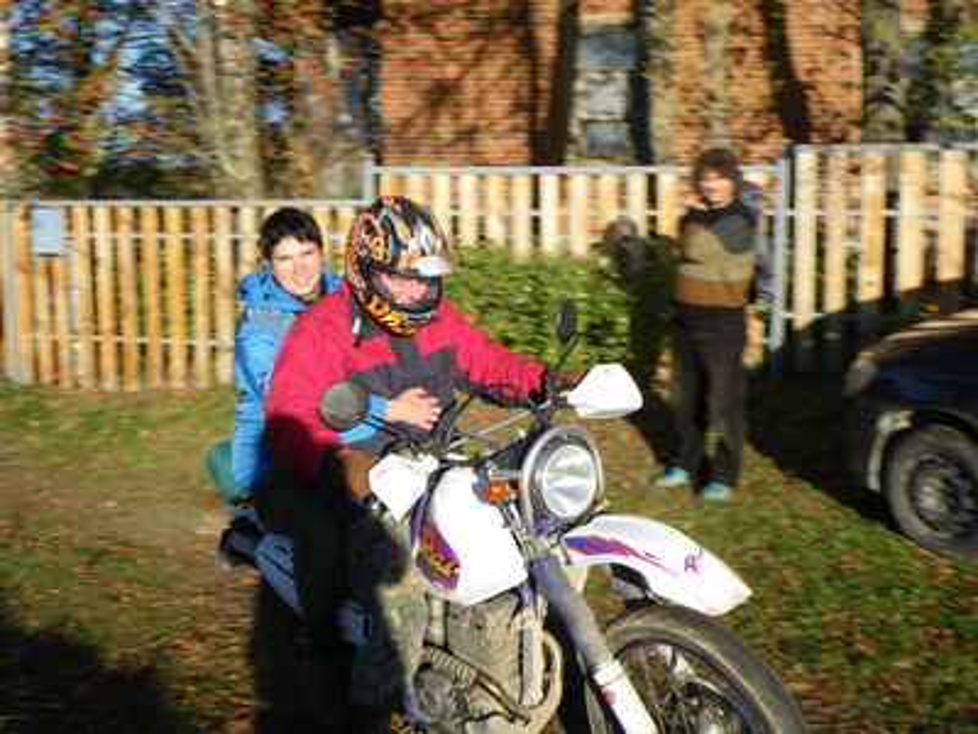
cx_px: 489
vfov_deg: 34.3
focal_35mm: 42
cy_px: 367
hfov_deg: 44.8
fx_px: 1187
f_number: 5
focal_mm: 7.5
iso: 50
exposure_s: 1/160
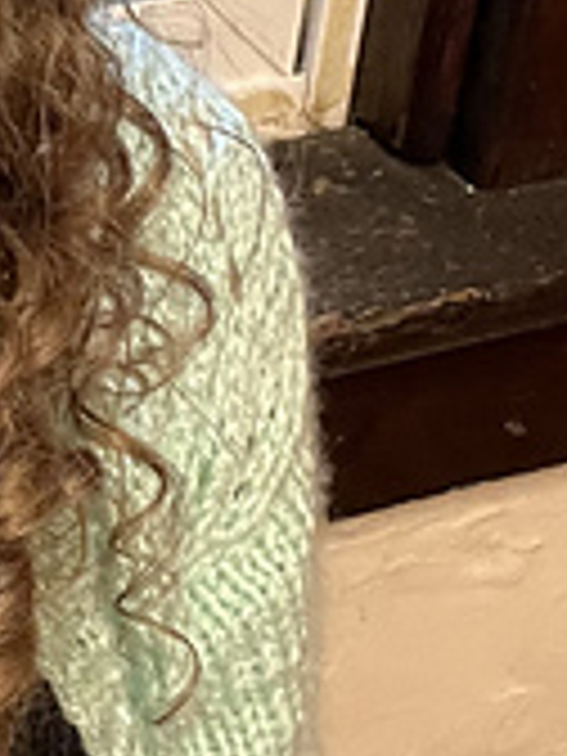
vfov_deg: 16.4
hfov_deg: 12.1
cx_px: -405
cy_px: -212
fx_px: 2490
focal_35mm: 114
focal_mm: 2.71
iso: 400
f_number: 2.2
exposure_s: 1/30
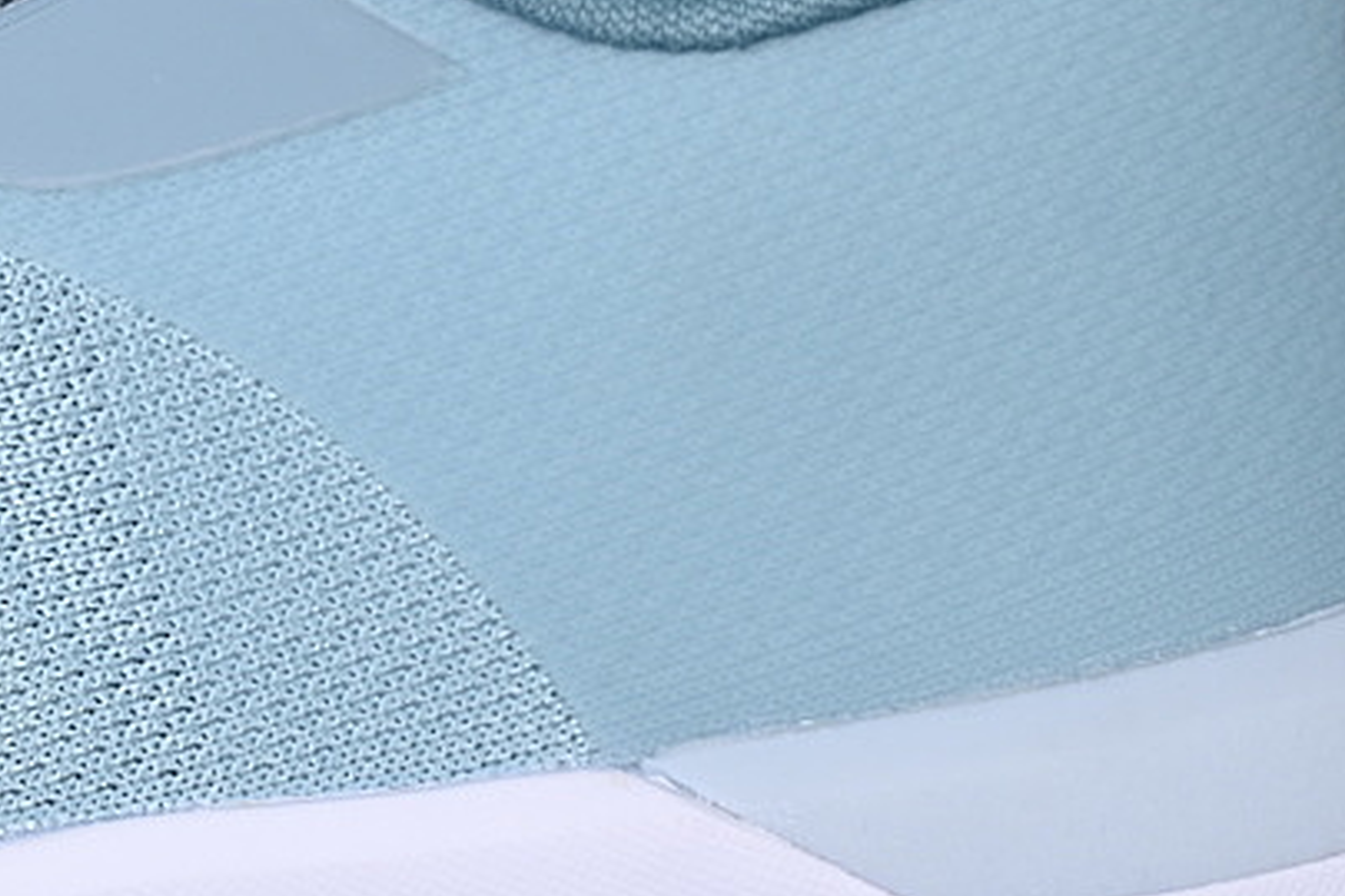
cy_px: 402
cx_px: -342
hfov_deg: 10.1
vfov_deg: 6.9
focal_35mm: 200
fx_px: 7472
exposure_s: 1/80
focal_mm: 50
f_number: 7.1
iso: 160
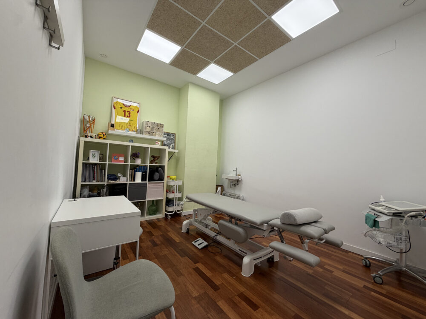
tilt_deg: +2.8
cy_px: 160
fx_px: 172
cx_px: 213
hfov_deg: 102.1
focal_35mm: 14
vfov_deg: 85.7
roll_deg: -2.1
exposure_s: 1/100
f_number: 2.2
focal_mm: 2.22
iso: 100
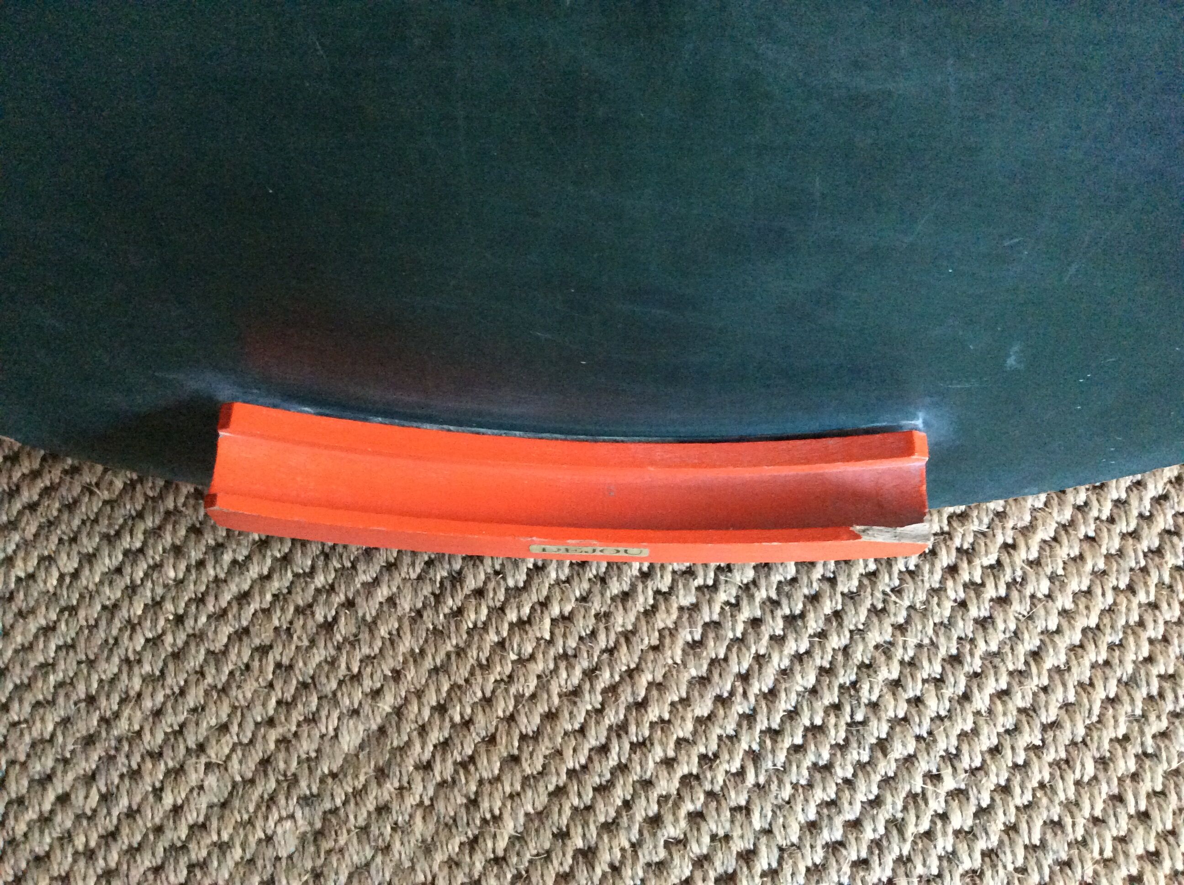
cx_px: 592
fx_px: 1093
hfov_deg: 56.9
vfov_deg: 44.1
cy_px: 442
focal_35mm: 32
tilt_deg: -70.8
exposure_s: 1/17
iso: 500
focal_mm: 3.3
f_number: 2.4
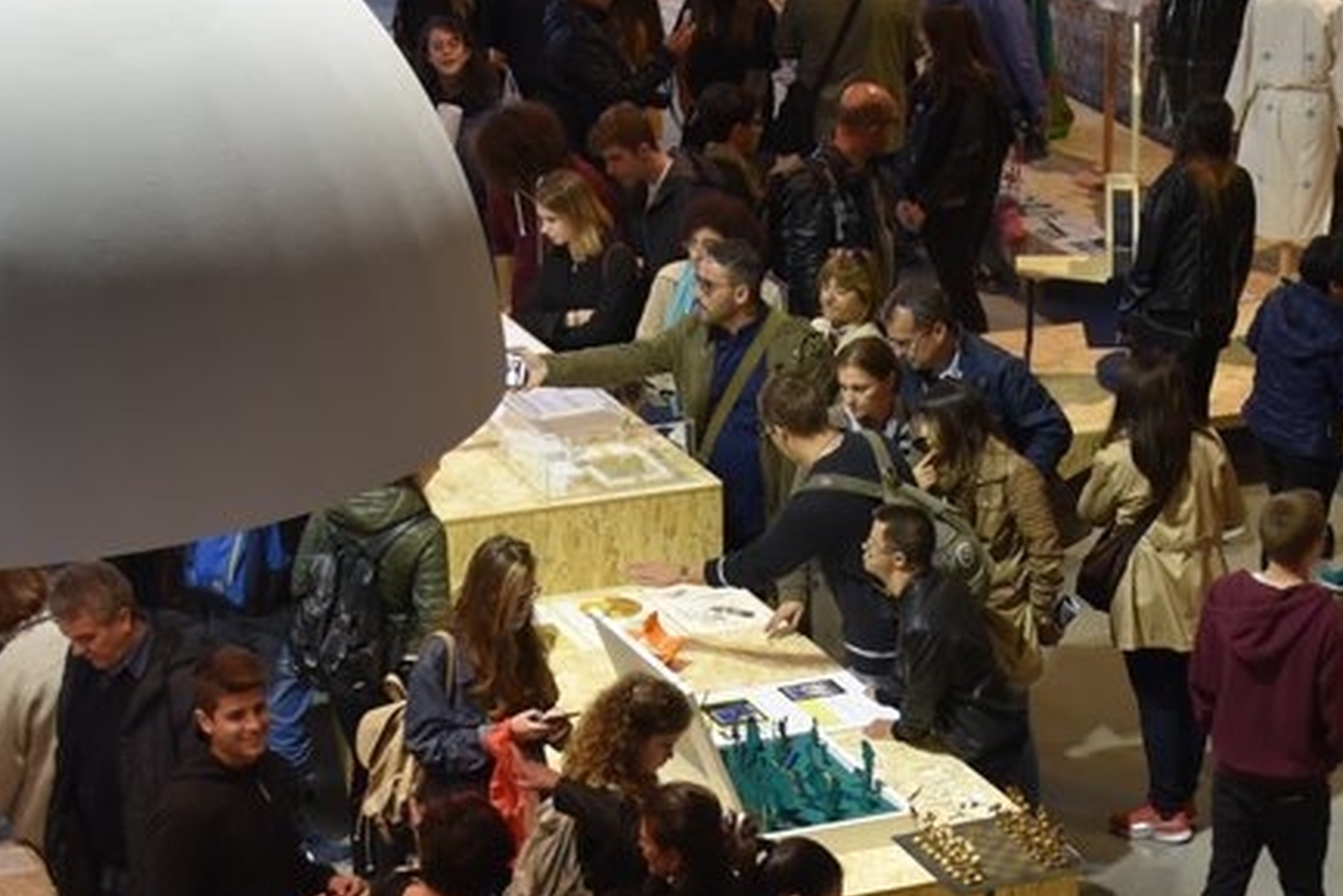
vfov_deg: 10.5
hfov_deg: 15.7
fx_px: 4851
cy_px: 918
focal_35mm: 130
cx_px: 1014
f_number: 4.2
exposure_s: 1/60
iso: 1600
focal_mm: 44
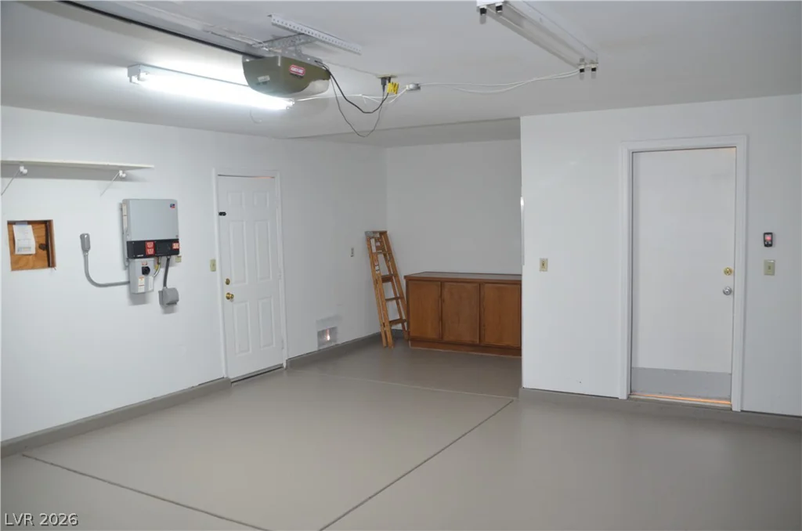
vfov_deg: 43.4
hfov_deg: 62.0
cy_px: 266
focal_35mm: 30
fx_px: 667
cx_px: 401
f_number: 3.5
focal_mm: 20
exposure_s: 1/50
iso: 800
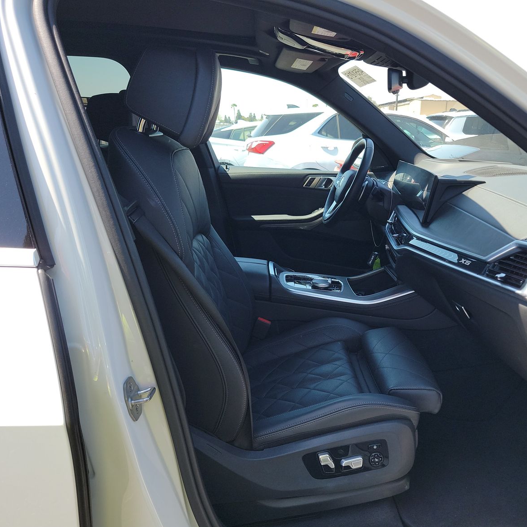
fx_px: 500
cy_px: 270
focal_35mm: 29
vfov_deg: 55.6
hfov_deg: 55.1
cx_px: 323
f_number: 1.8
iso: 50
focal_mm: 6.7
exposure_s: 1/156
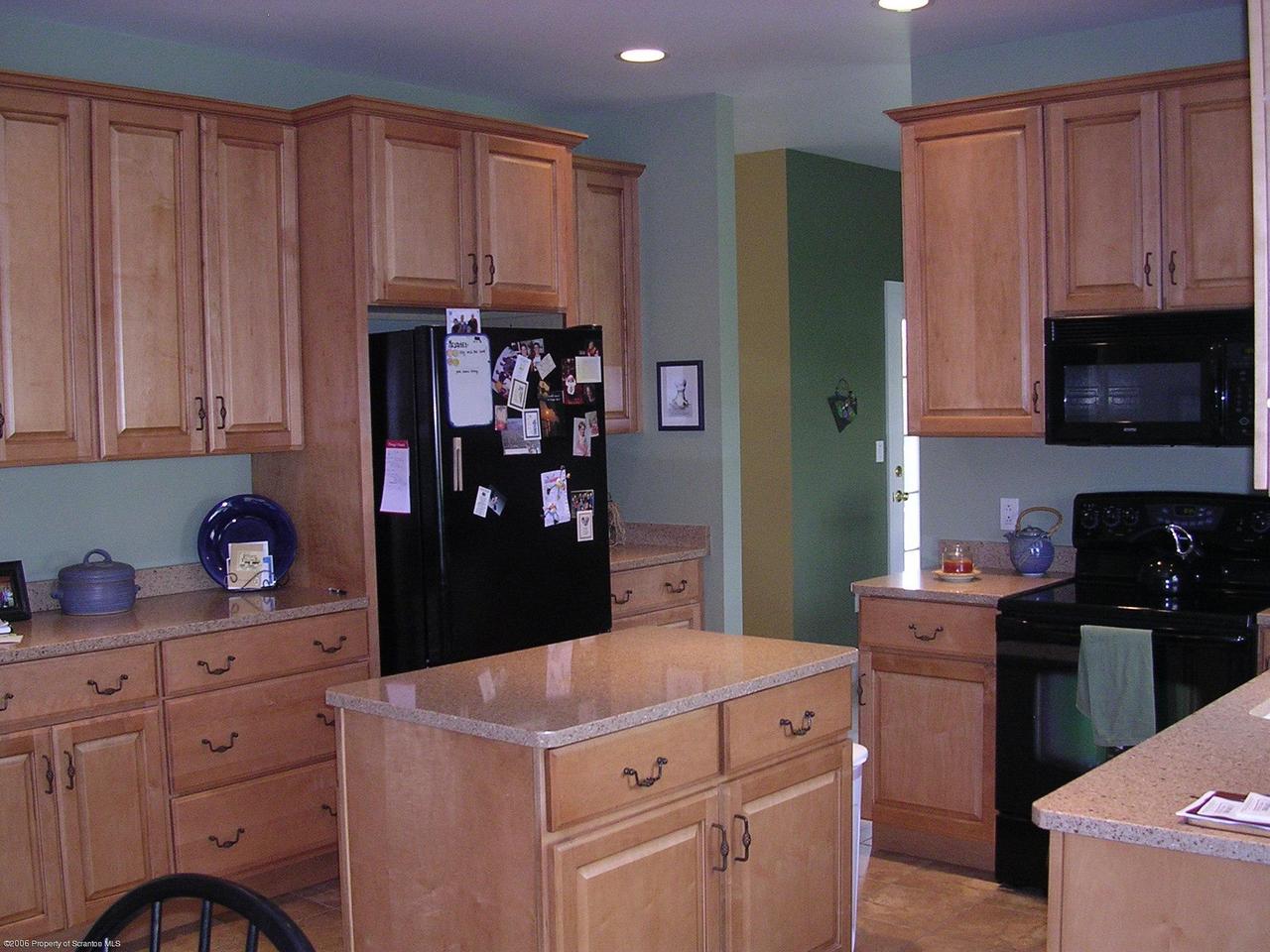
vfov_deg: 37.7
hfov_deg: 49.0
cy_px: 476
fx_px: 1394
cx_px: 635
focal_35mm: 38
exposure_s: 1/60.1
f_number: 2.8
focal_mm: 5.8
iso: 248
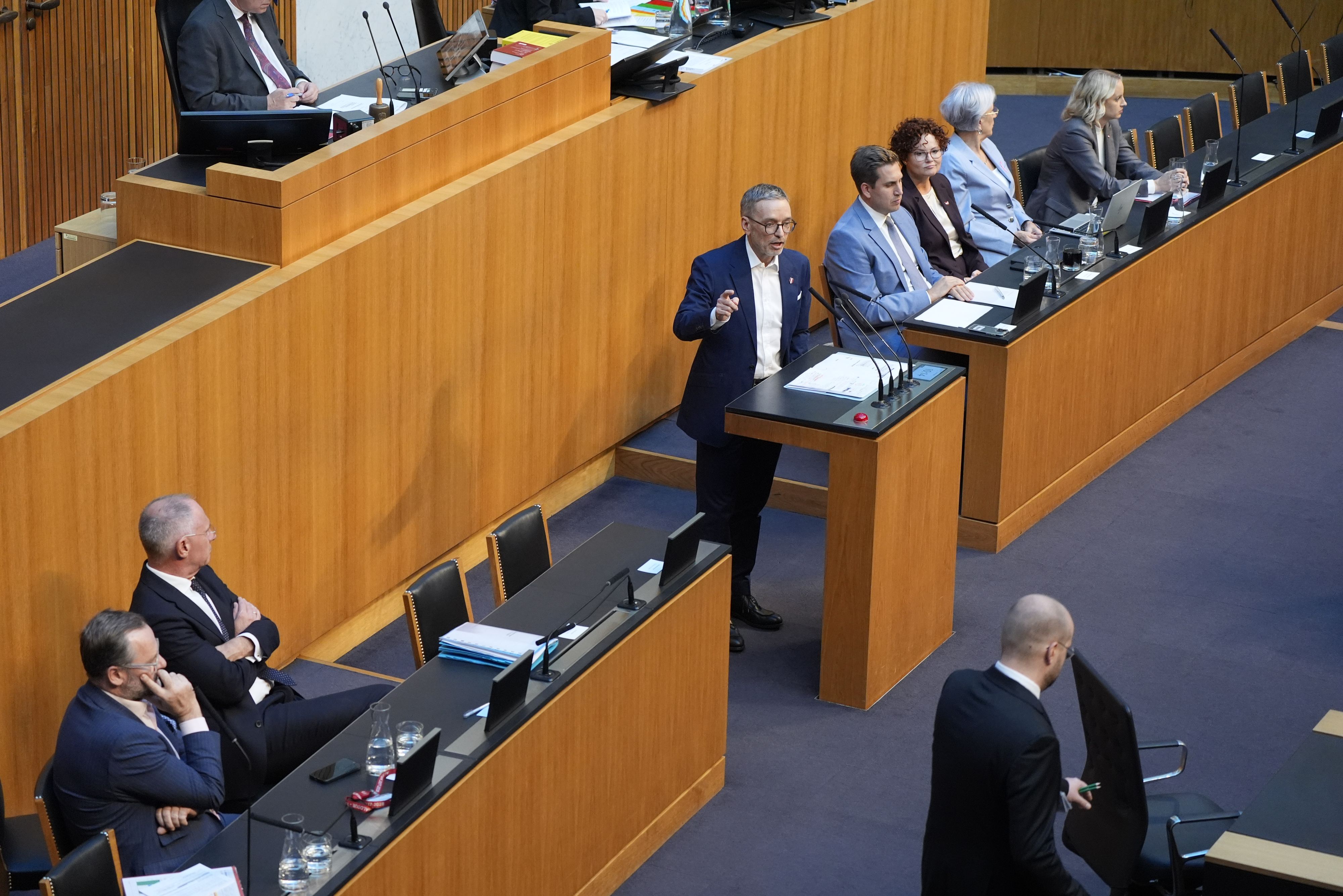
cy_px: 448
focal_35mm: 100
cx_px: 672
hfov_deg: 20.4
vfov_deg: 13.7
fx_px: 3730
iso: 3200
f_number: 5.6
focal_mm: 100
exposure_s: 1/320
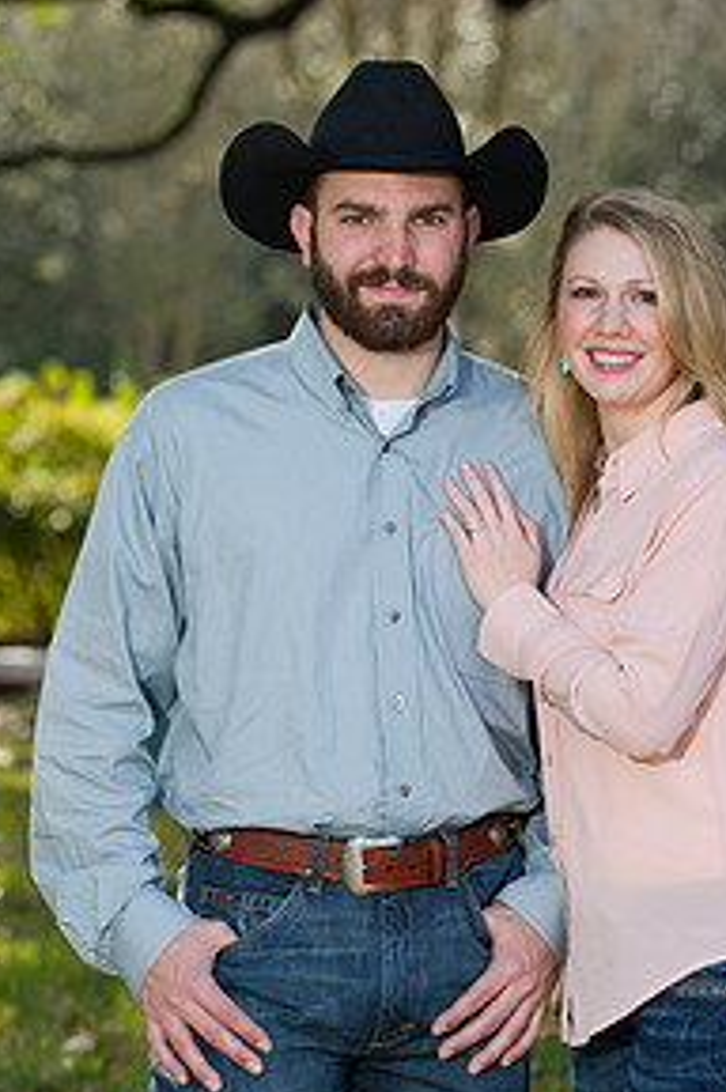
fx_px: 5185
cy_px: 544
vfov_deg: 12.0
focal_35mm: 171
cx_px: 543
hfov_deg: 8.0
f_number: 3.5
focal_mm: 110
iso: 250
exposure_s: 1/250
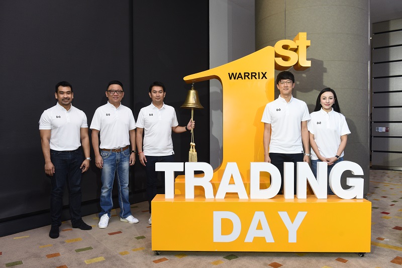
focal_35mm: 29
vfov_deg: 44.9
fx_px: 324
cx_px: 201
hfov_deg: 63.7
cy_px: 134
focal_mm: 29
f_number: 5
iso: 1000
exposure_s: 1/160
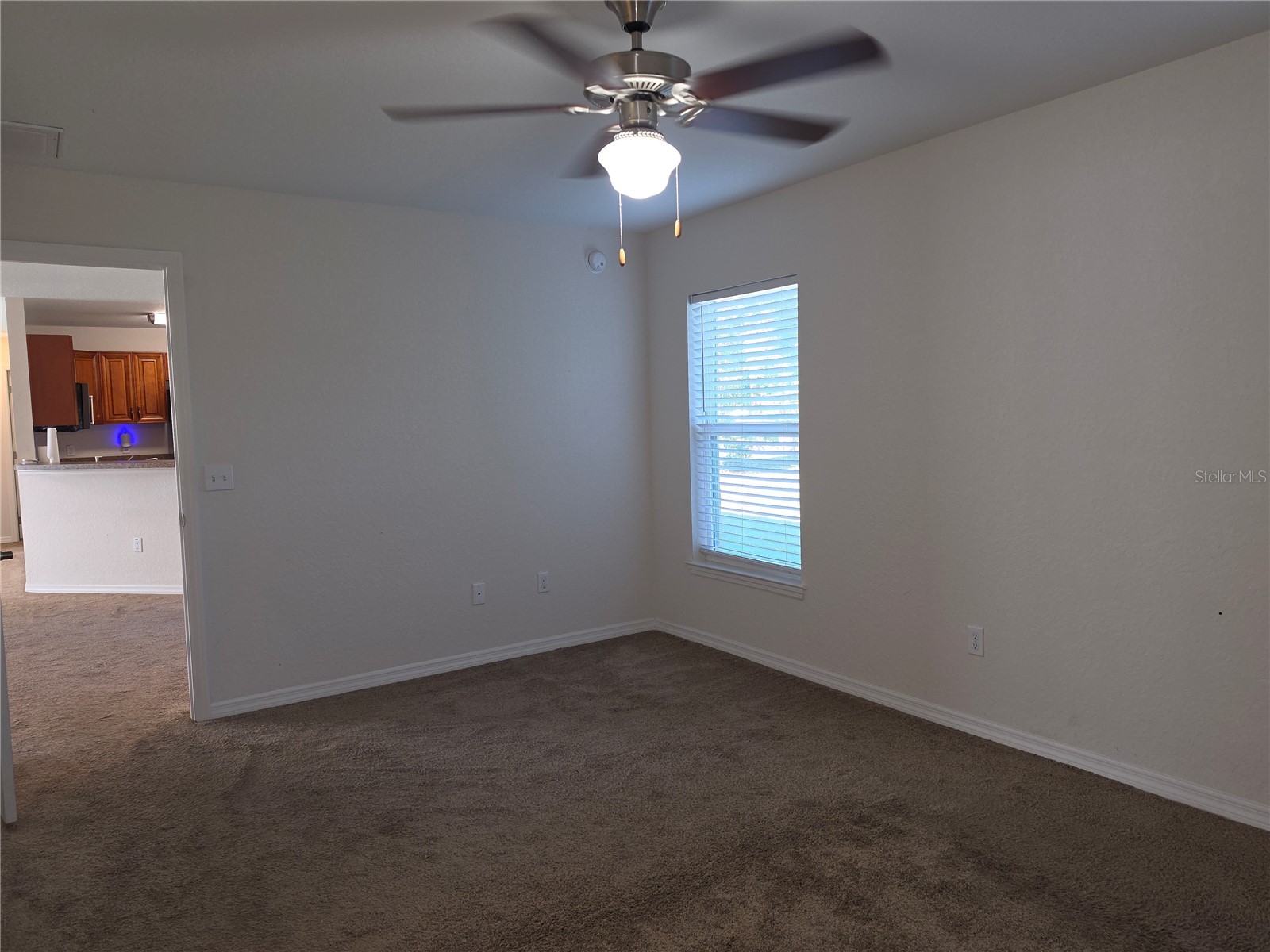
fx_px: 844
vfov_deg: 58.9
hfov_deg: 73.9
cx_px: 635
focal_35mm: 23
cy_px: 476
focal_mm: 6.5
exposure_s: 1/60
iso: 64
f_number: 1.4
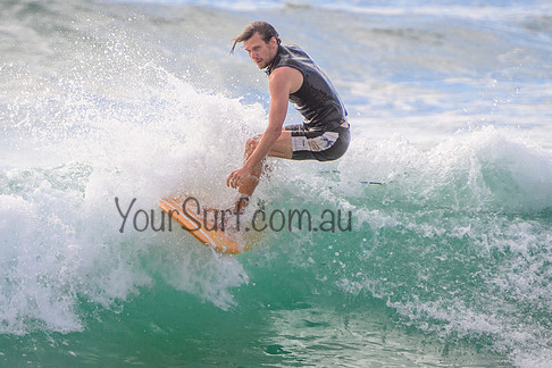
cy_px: 188
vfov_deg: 2.1
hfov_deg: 3.1
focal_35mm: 657
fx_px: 10073
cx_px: 109
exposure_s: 1/2000
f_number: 5.6
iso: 360
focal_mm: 400
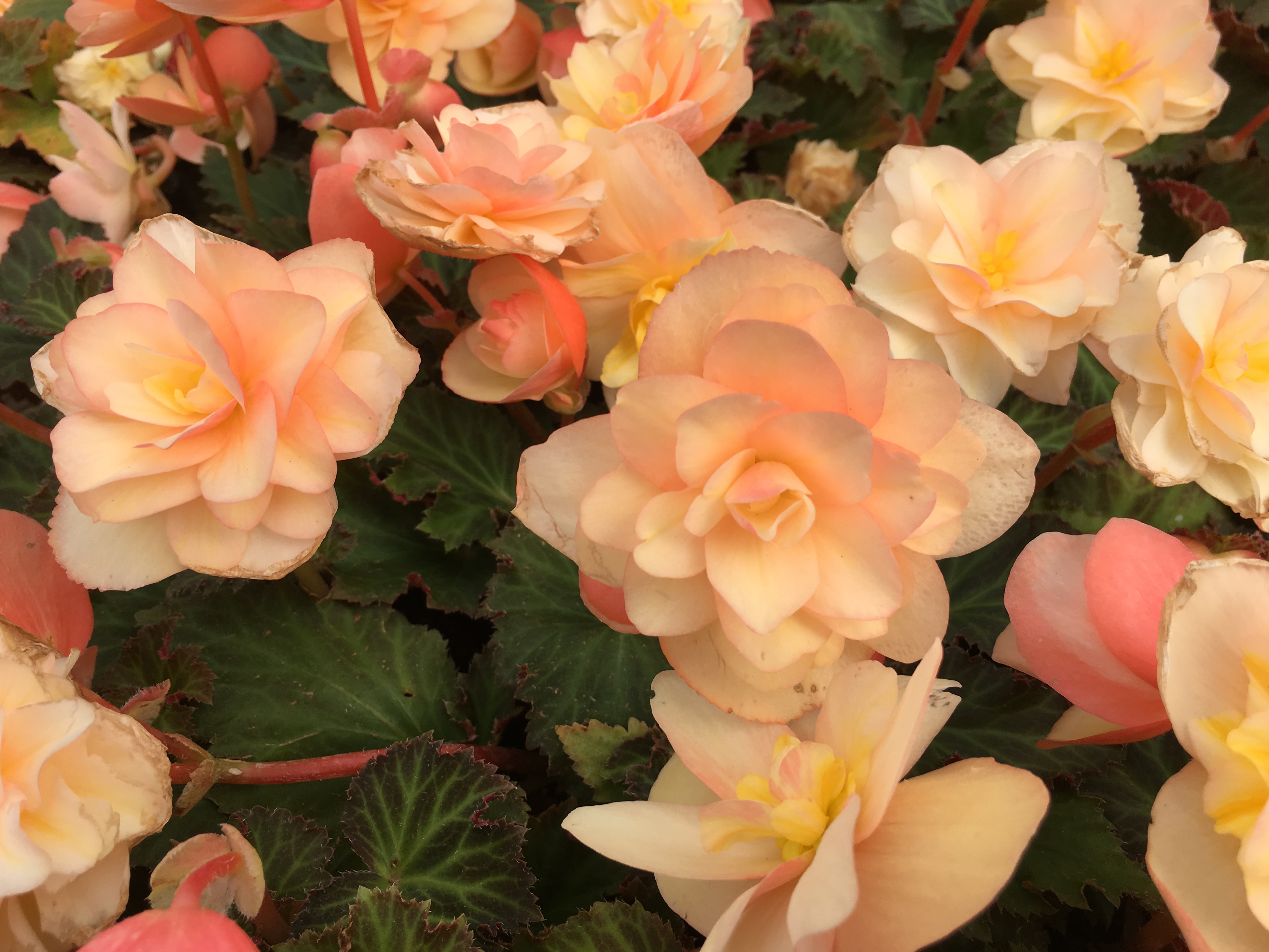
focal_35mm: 30
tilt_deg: -50.8
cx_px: 624
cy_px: 468
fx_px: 1100
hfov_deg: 60.0
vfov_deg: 46.8
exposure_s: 1/569
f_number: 2.2
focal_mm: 4.15
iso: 25
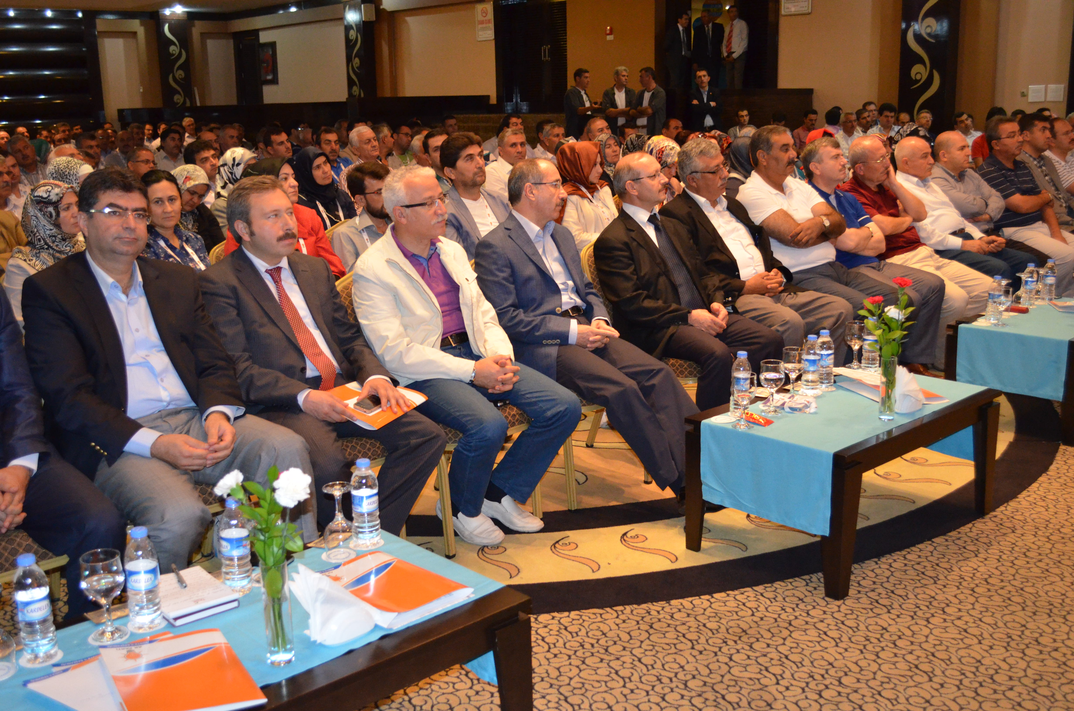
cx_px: 537
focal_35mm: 36
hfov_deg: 53.2
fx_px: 1072
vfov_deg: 36.7
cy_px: 356
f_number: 4
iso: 2800
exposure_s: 1/60
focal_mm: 24
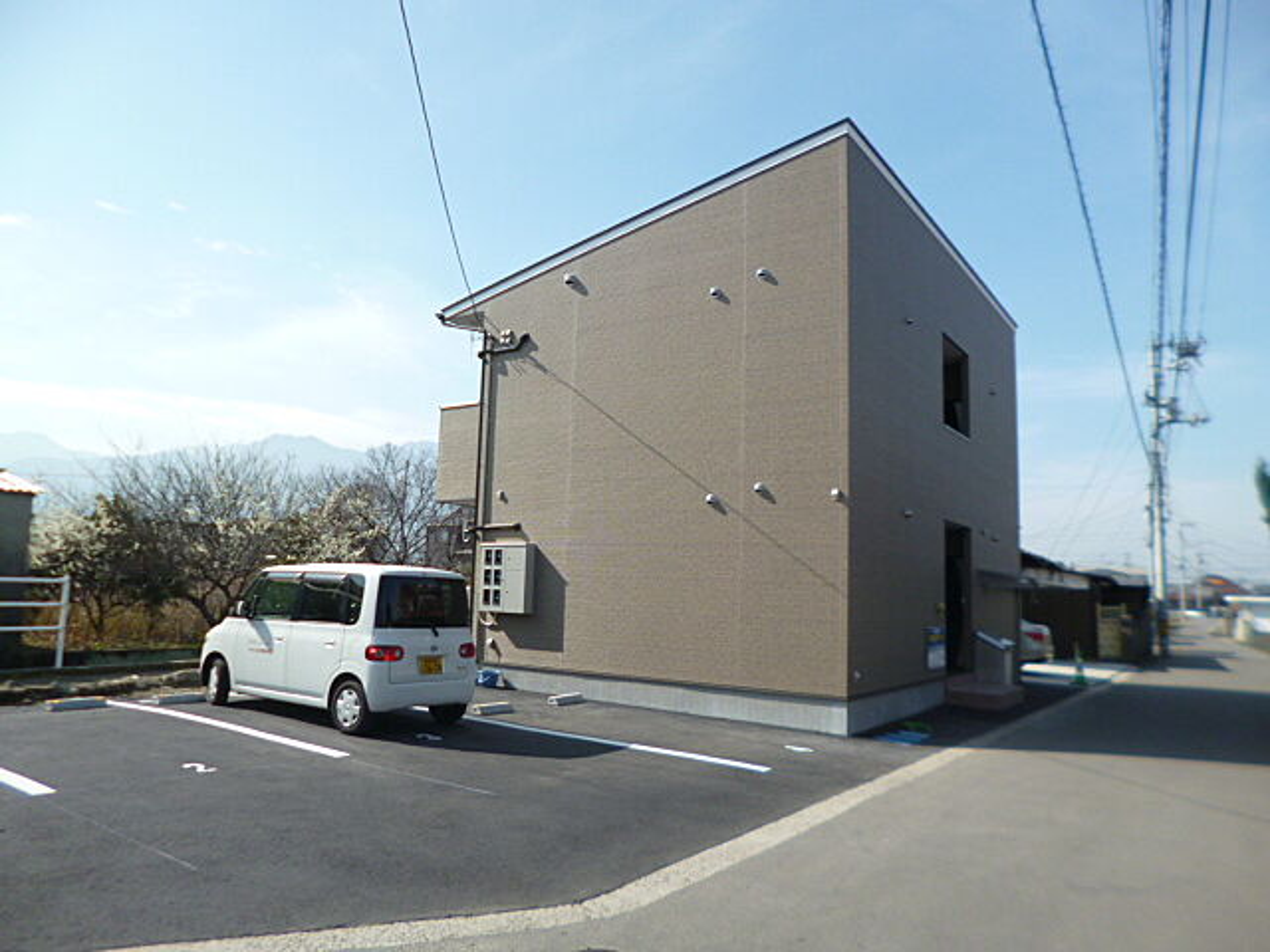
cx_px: 635
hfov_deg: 71.6
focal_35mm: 24
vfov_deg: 56.8
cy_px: 476
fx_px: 881
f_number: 2.5
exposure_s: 1/1600
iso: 100
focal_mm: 4.3
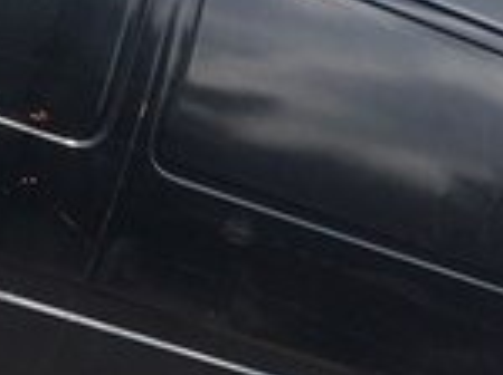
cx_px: -396
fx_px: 1857
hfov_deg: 13.8
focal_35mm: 128
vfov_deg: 11.5
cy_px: 35
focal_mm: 4.15
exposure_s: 1/1109
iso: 32
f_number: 2.2
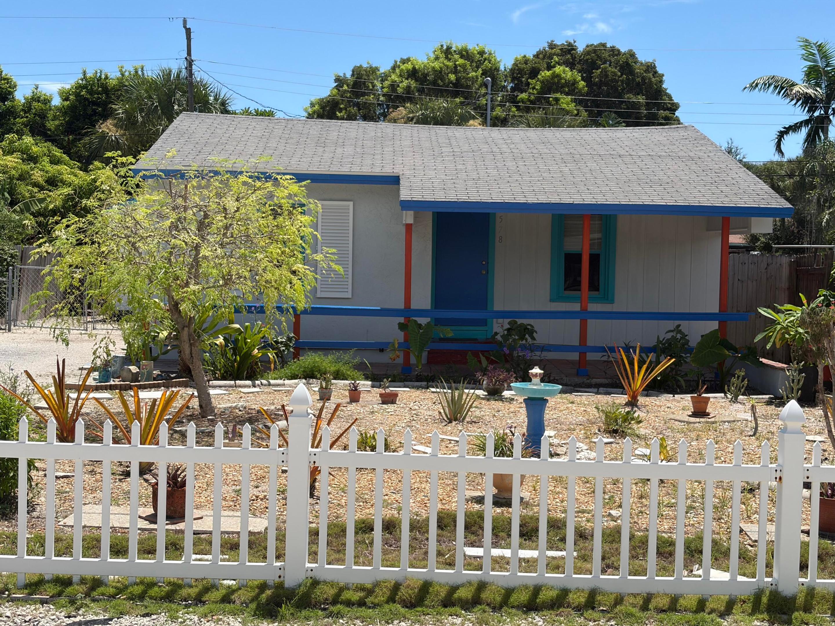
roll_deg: -1.5
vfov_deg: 28.0
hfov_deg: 36.8
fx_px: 1254
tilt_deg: -1.6
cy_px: 313
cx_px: 418
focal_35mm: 52
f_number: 1.6
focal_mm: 5.96
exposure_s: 1/4065
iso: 40
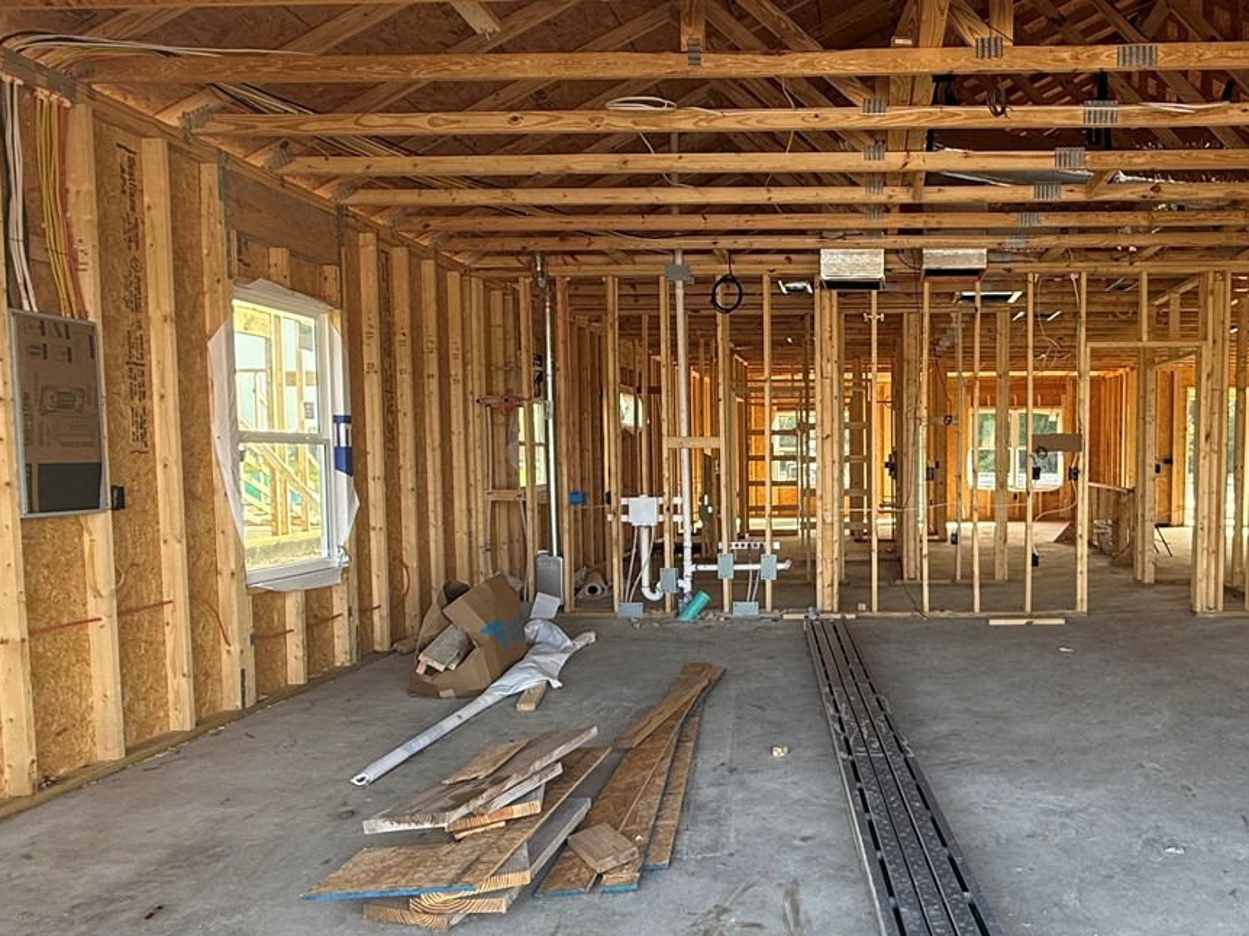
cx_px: 862
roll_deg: -0.1
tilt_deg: -3.4
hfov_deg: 65.0
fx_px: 938
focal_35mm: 26
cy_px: 510
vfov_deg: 53.0
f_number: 2.2
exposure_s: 1/108
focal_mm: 2.22
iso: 64
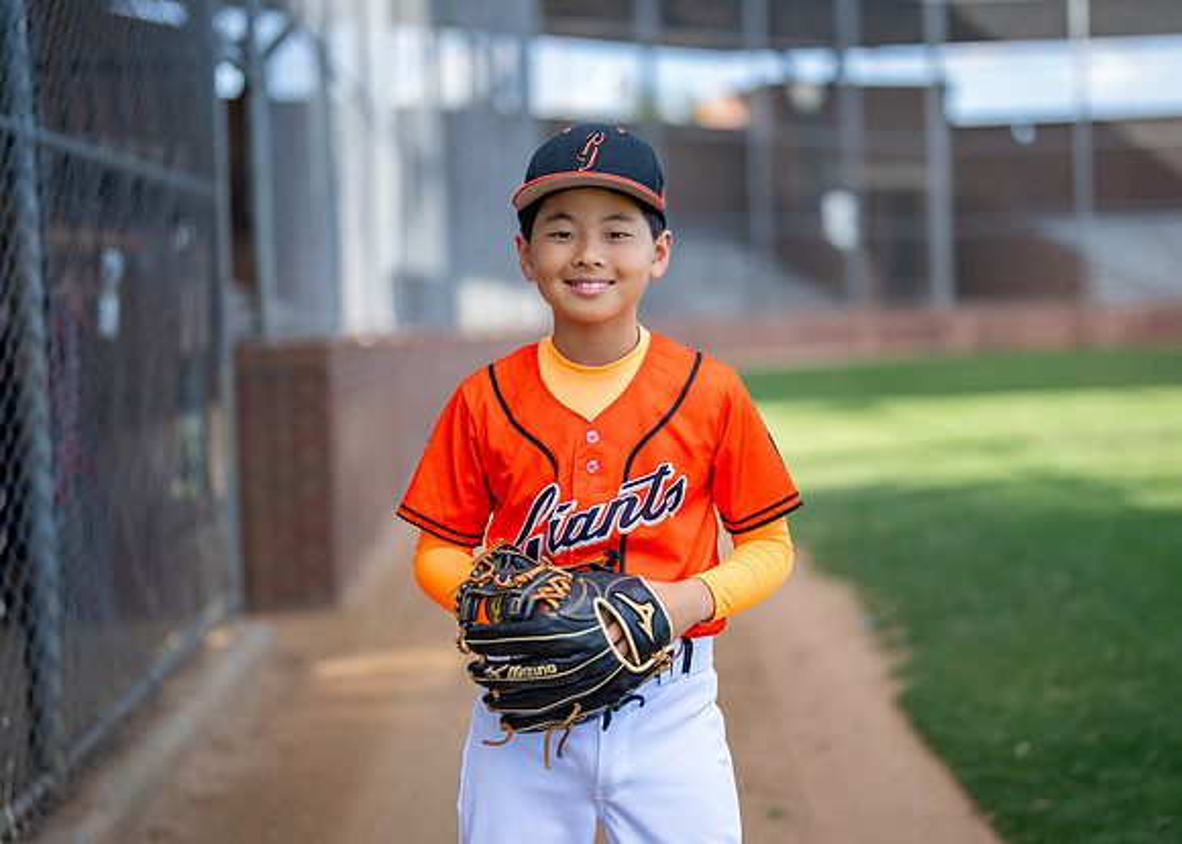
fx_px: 1883
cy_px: 403
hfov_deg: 34.8
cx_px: 642
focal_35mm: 56
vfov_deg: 25.3
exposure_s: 1/2000
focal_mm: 50
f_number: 1.2
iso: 125
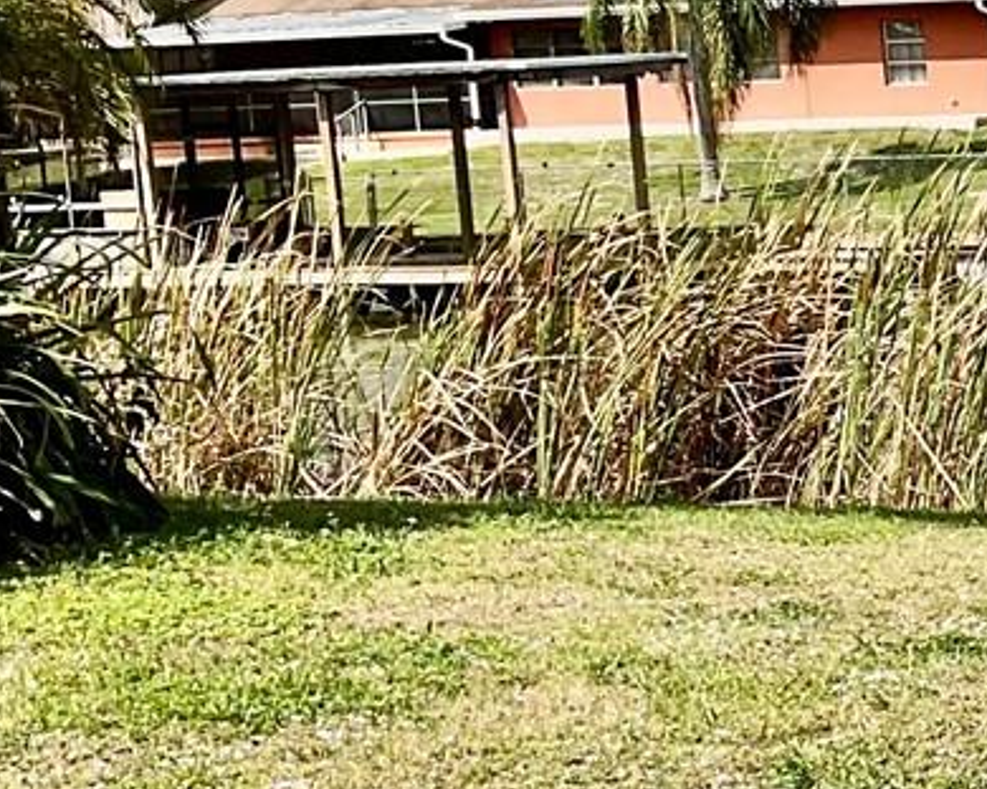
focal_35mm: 116
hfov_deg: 14.8
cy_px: 536
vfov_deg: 13.3
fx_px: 3389
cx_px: 1688
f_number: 1.8
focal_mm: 3
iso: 16
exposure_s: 1/1577
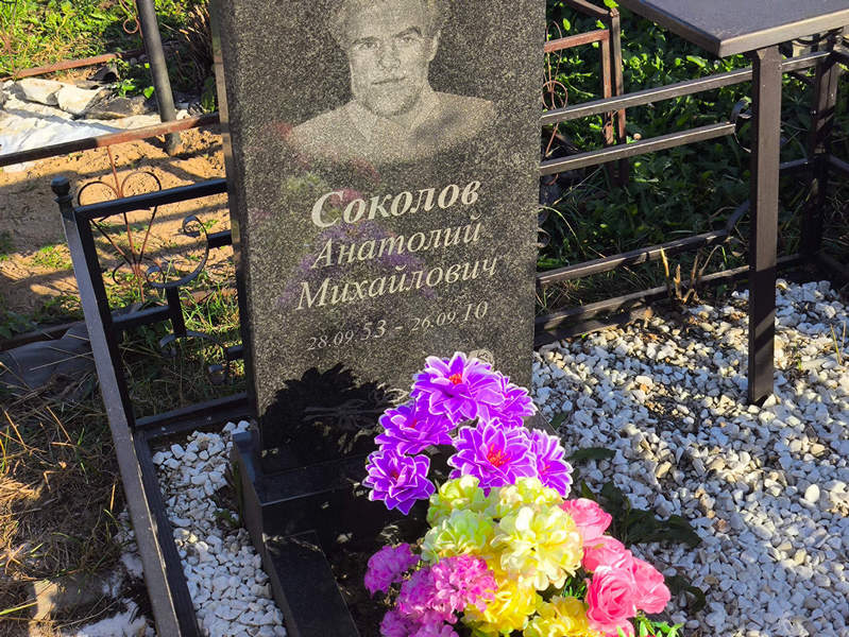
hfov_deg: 38.2
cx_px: 424
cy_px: 318
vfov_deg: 29.1
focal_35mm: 50
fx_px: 1227
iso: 50
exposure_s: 1/1046
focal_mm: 4.71
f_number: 1.7
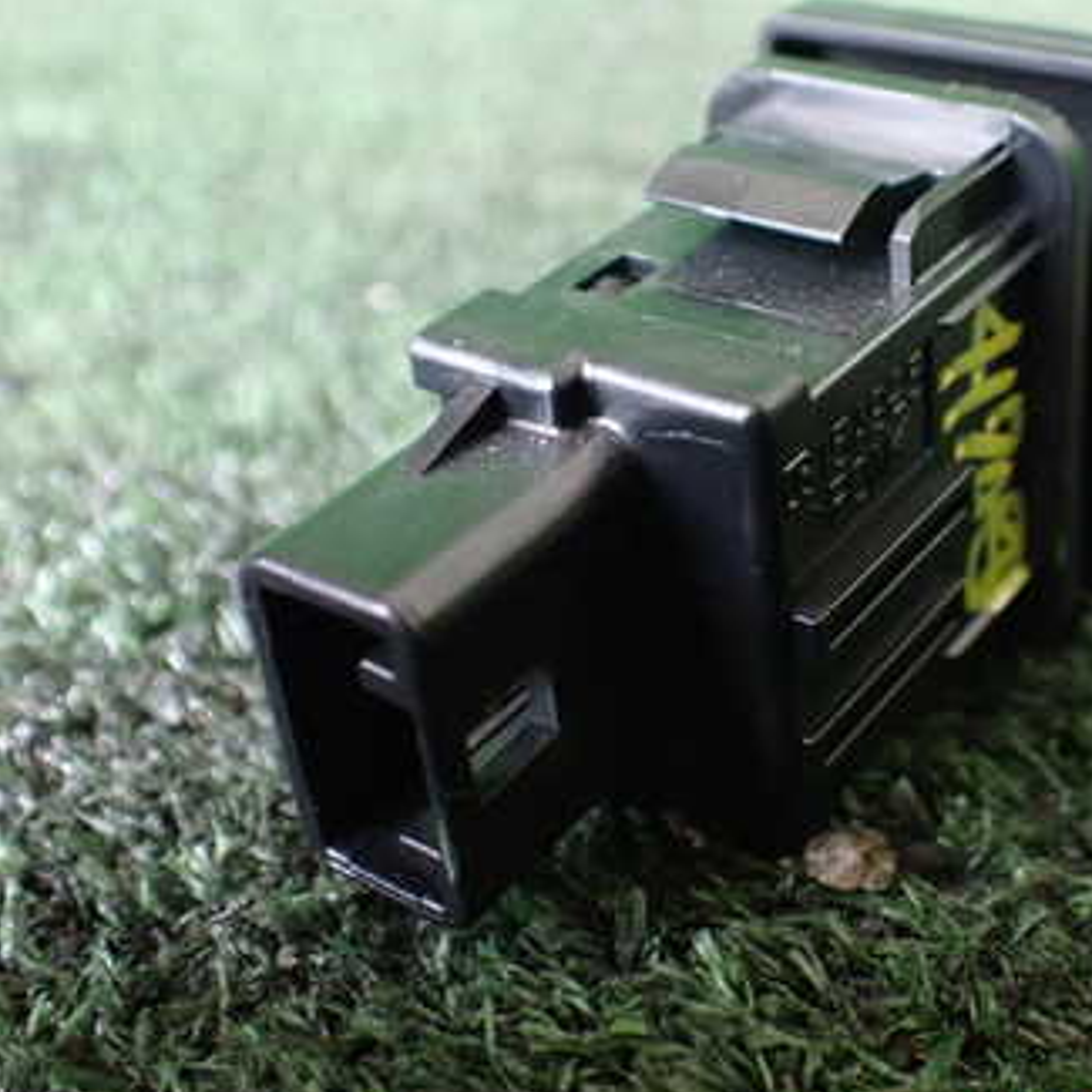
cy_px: 420
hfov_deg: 34.3
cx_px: 736
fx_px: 1749
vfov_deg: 34.5
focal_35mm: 49
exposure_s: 1/100
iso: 800
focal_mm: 5.4
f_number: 2.3
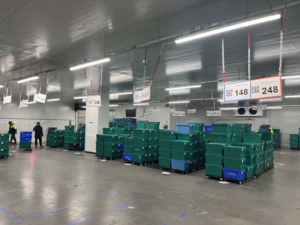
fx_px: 225
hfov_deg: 67.3
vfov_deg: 53.1
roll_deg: -1.0
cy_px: 112
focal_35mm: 26
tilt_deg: +1.7
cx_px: 150
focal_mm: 5.1
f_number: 1.6
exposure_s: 1/50
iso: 64
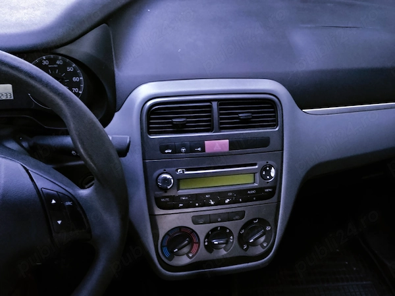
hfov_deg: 52.6
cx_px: 198
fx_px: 399
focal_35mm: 35
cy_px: 148
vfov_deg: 40.7
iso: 1600
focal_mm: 4.22
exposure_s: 1/17
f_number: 1.8
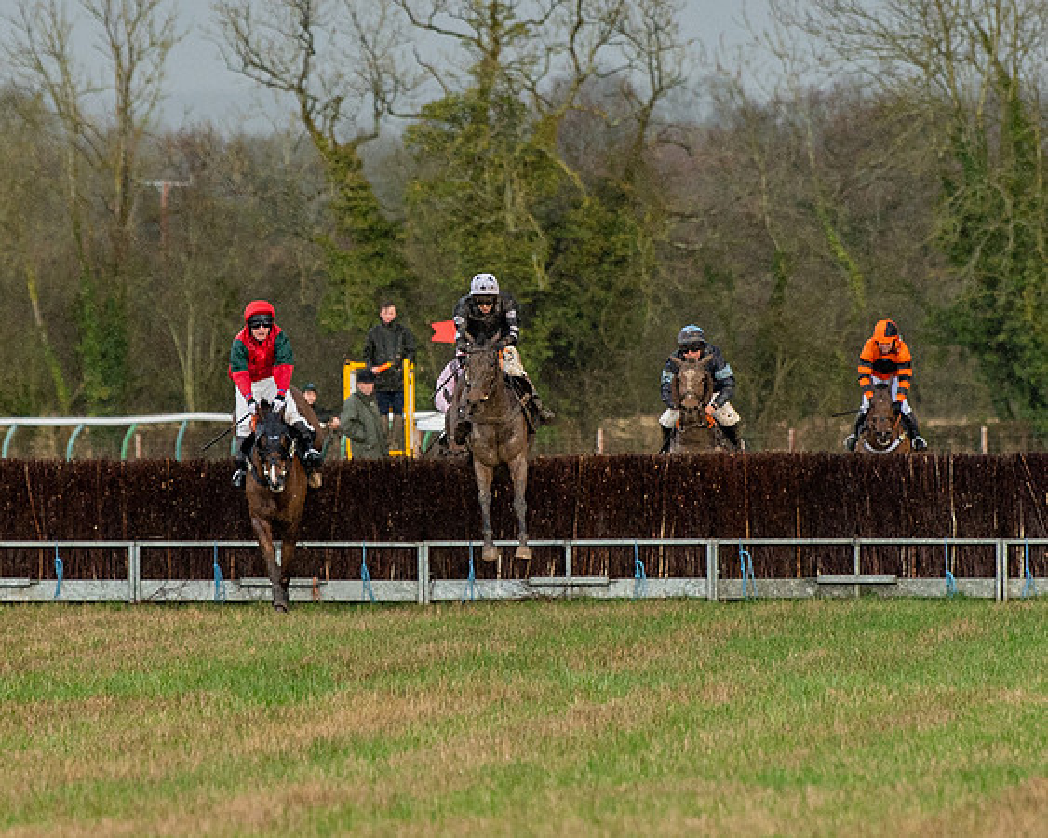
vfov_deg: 2.8
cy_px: 343
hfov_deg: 3.5
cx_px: 499
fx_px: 17269
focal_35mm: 557
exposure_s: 1/2500
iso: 800
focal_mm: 200
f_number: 4
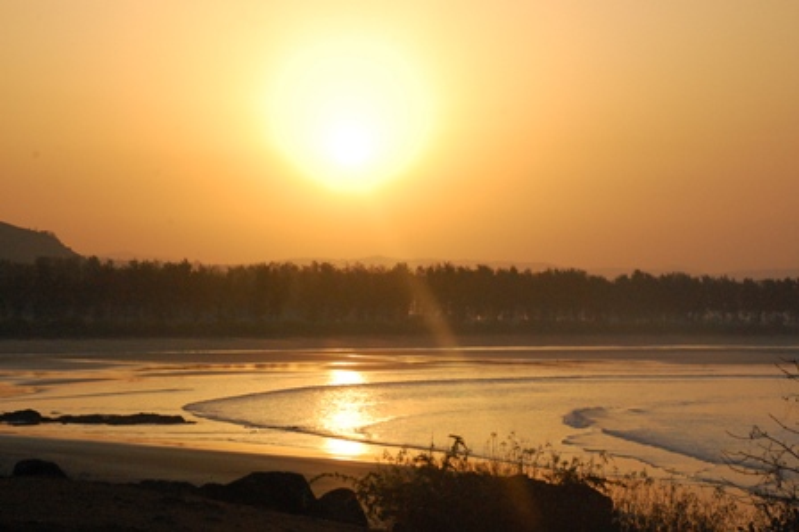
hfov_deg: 20.6
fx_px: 2196
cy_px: 266
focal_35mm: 99
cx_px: 400
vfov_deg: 13.8
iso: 1600
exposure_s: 1/2000
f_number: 11
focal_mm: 66
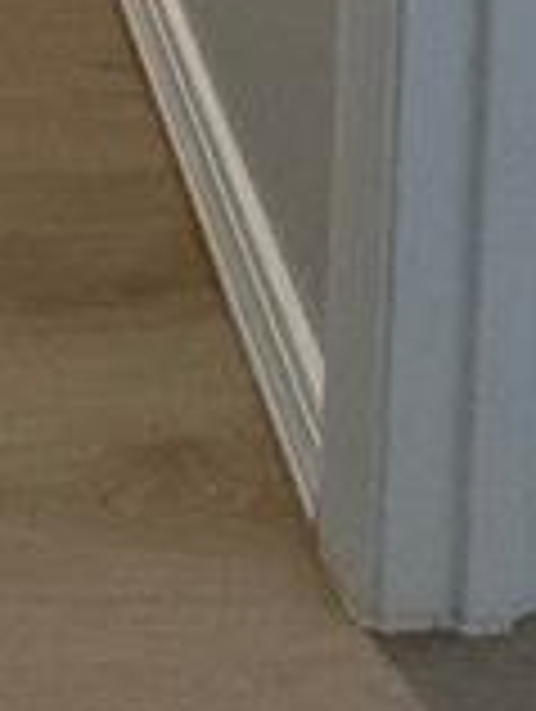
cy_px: -1318
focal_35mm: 106
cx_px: -459
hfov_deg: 12.6
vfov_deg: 11.8
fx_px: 2183
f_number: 2.2
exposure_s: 1/120
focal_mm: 2.22
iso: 250
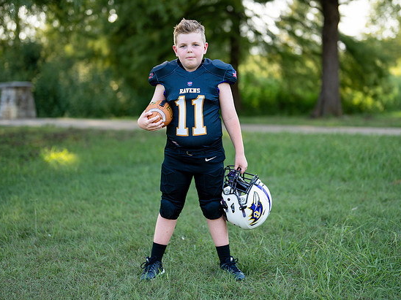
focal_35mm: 67
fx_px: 776
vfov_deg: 21.9
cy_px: 128
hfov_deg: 29.0
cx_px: 202
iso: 100
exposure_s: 1/1250
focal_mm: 50
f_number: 1.2
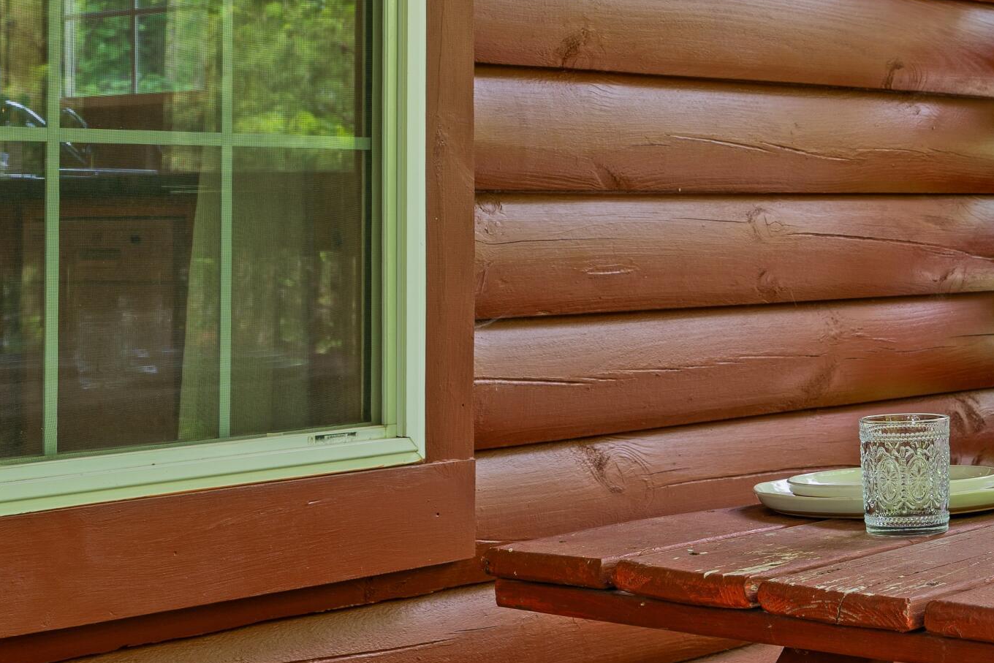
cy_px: 269
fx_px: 2375
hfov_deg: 22.8
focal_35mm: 86
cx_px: 965
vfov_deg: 15.9
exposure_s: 1/4
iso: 100
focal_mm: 39
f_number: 10
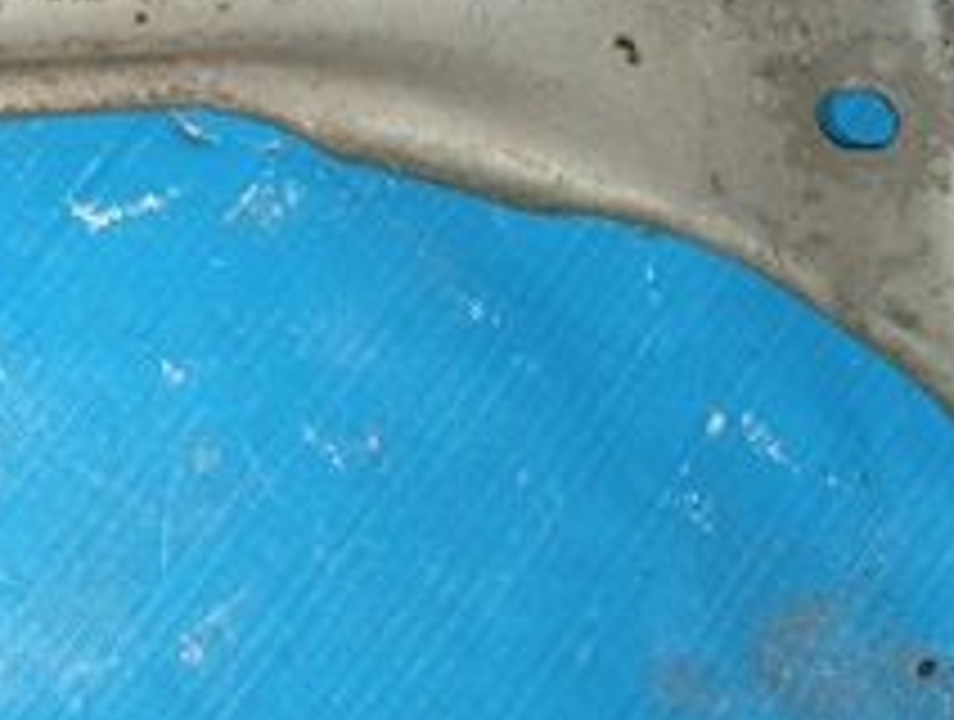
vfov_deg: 18.7
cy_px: 112
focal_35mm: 78
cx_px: -128
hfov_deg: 23.3
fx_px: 2155
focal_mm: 3.96
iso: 581
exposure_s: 1/20
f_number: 1.8
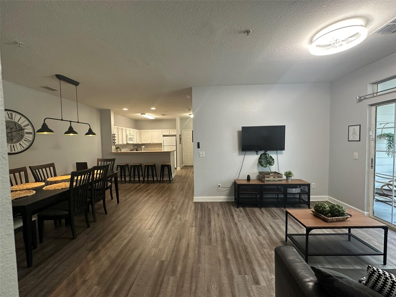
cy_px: 148
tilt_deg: -1.9
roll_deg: +0.5
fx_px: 160
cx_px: 198
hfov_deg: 102.1
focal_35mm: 14
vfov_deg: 85.7
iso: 200
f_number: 2.2
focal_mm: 2.22
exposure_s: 1/60
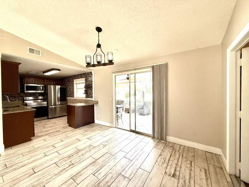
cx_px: 124
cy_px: 94
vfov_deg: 85.7
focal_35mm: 14
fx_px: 101
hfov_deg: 102.1
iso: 64
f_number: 2.2
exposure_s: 1/154
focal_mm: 2.22
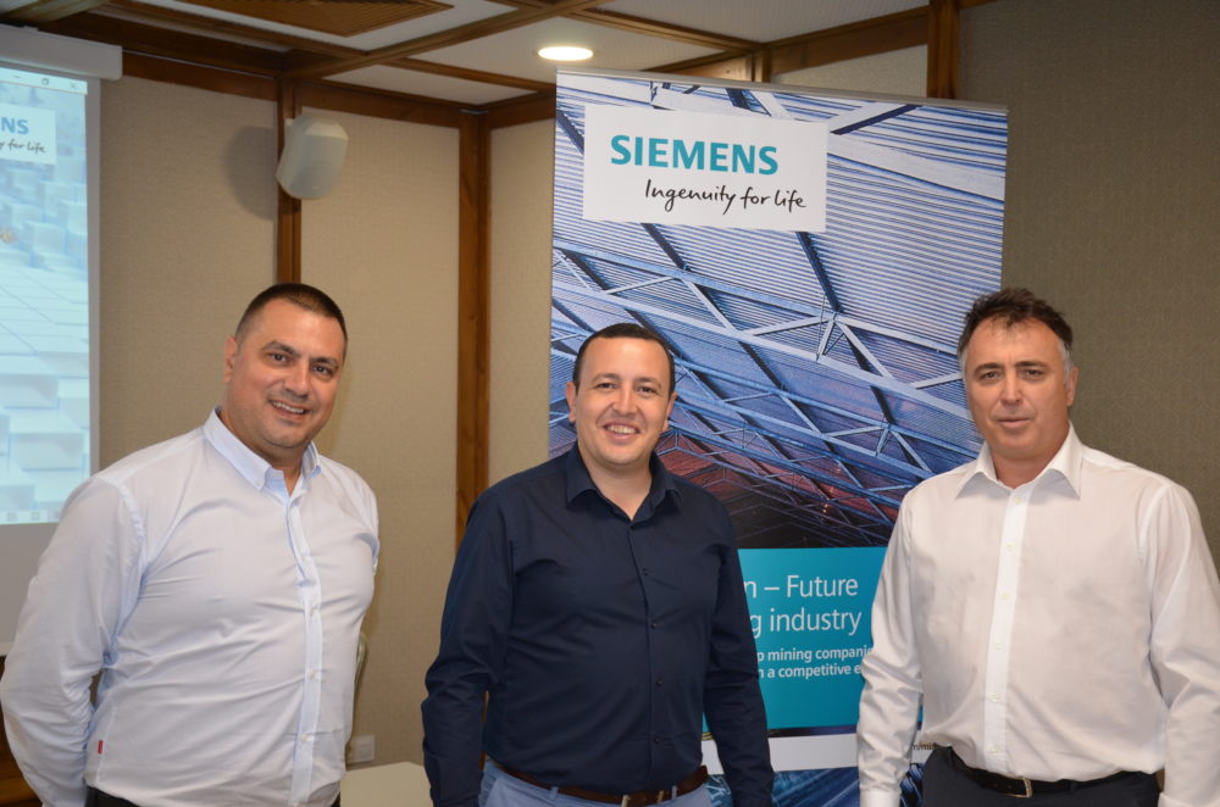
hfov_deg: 41.2
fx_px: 1623
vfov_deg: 27.9
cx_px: 610
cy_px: 404
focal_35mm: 48
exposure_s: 1/60
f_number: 4
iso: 500
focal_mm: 32
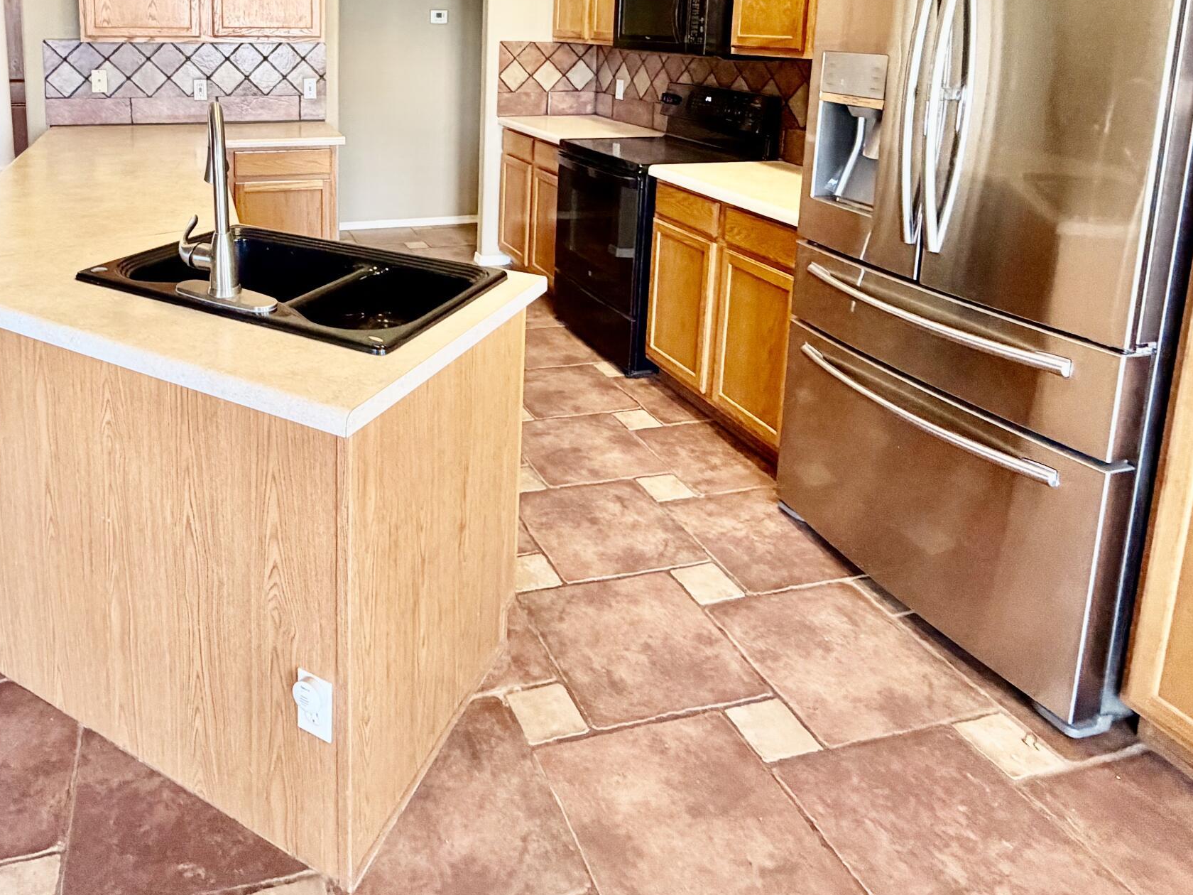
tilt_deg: -8.4
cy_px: 152
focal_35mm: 25
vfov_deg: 50.8
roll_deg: -0.5
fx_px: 862
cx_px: 396
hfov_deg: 67.4
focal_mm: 2.22
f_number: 2.2
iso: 320
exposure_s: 1/60
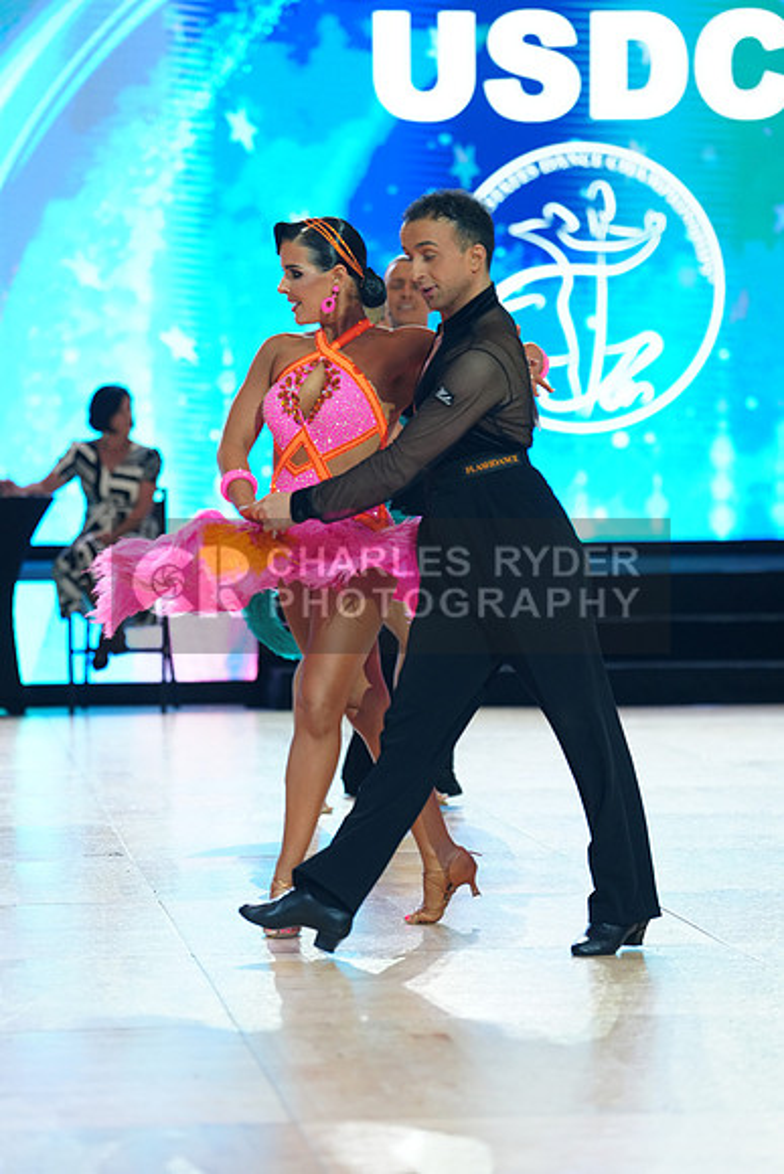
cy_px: 587
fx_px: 3950
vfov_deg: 16.9
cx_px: 392
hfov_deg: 11.3
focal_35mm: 121
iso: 2000
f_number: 2.8
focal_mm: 121
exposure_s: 1/400
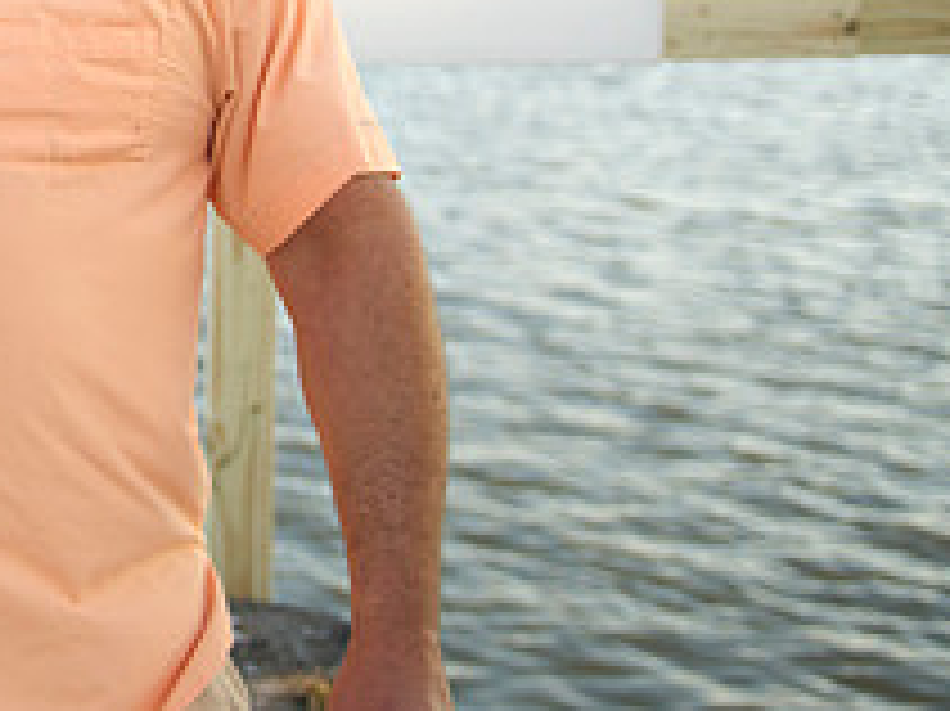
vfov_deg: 17.3
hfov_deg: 22.5
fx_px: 2249
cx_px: -90
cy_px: -86
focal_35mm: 82
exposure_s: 1/200
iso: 125
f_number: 2.8
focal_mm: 31
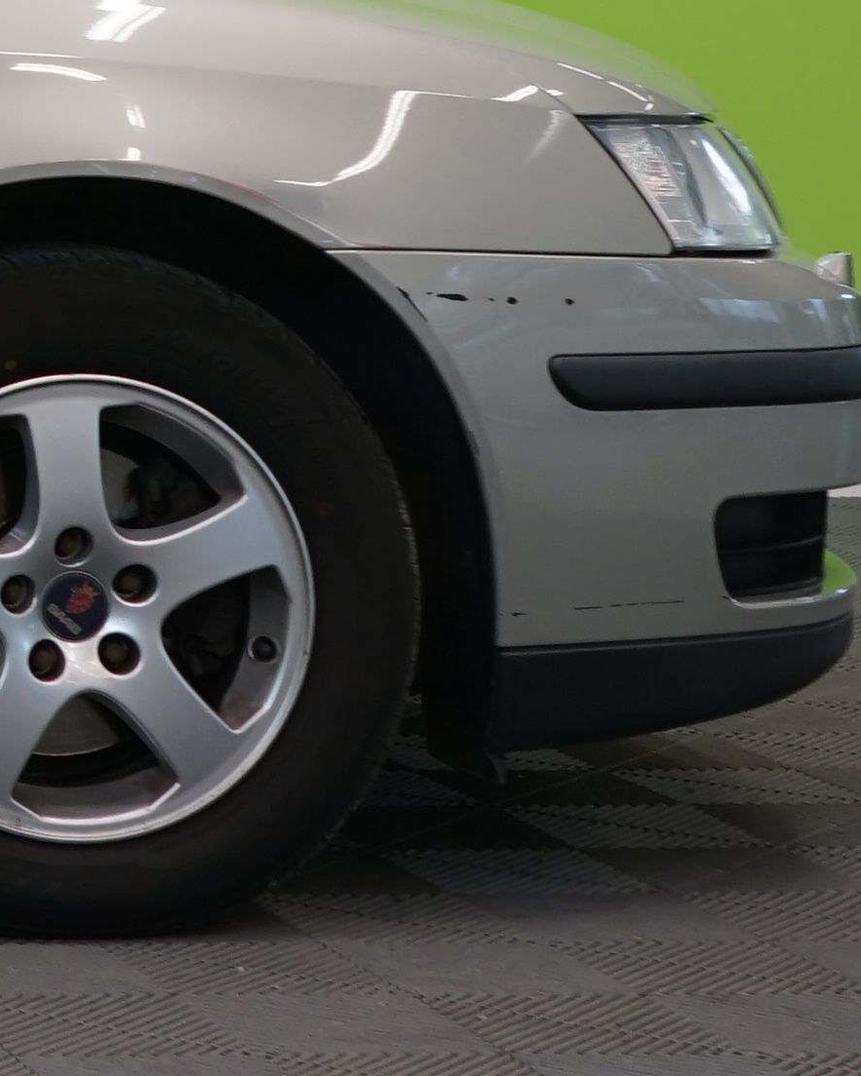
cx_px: -1452
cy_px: -61
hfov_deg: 8.8
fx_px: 4874
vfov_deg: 12.4
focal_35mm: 153
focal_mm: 30
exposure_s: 1/30
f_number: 5.6
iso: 400
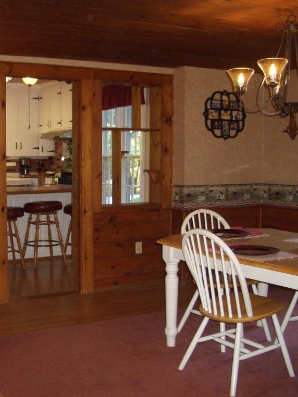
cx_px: 84
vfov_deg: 40.4
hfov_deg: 30.5
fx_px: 540
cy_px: 199
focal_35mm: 47
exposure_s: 1/60
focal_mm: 5.8
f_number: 2.6
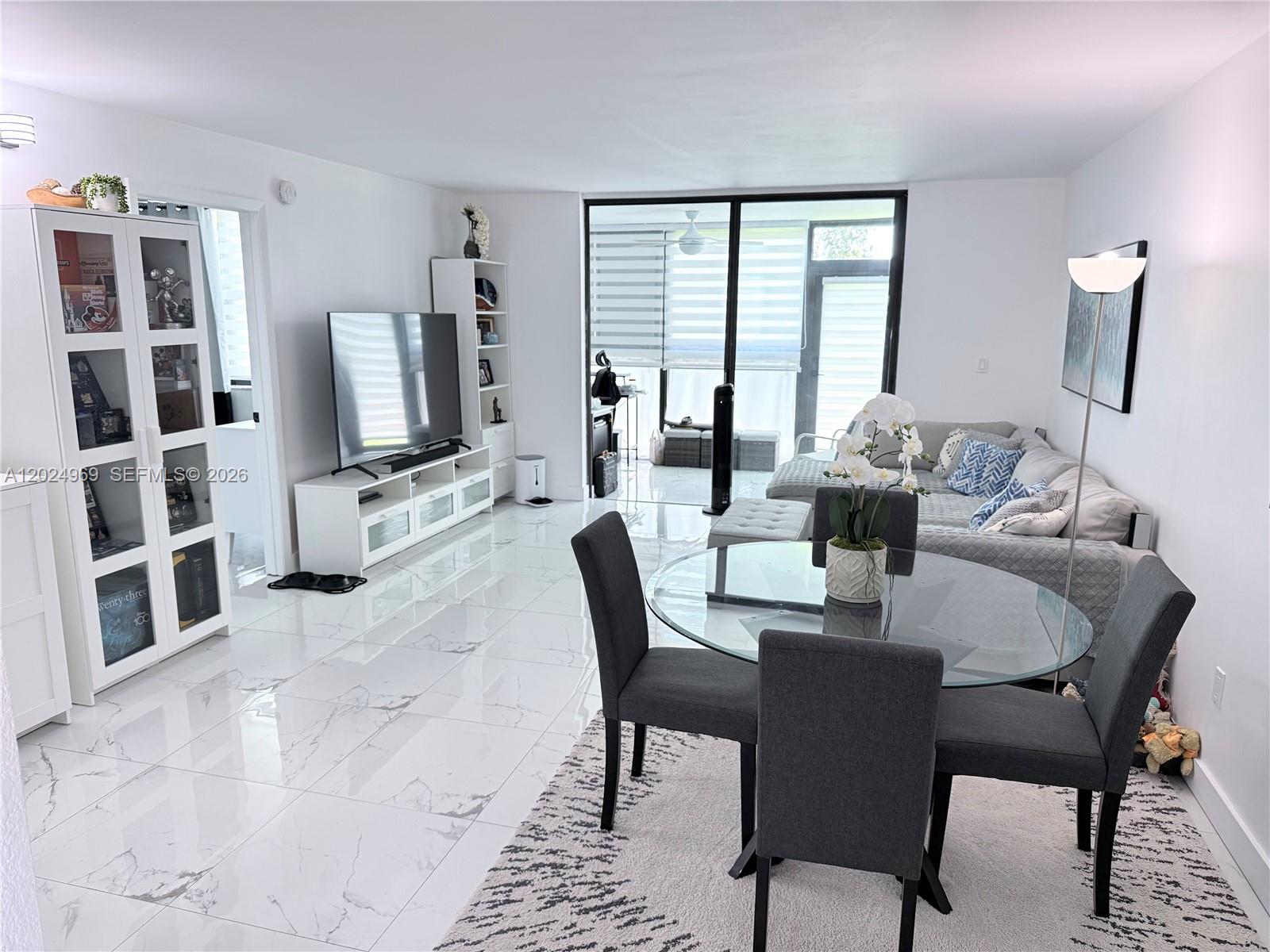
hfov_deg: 71.6
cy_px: 476
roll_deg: -0.7
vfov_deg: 56.8
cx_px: 635
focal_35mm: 24
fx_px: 881
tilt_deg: -10.8
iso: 250
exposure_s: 1/60
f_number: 1.78
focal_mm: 6.76
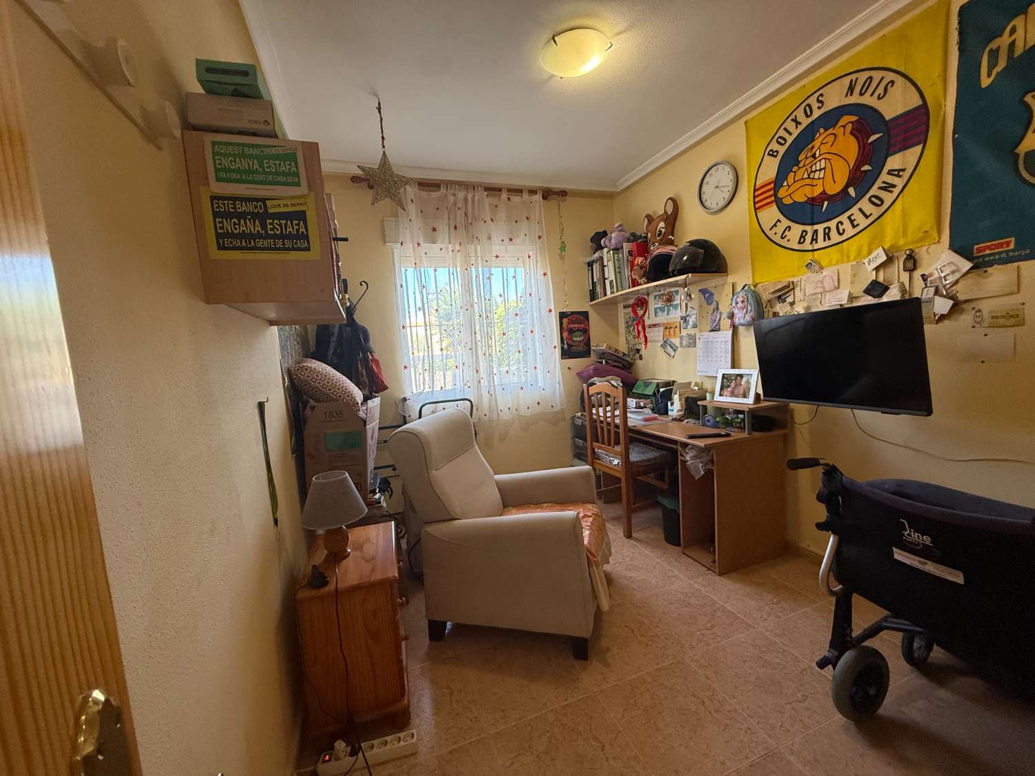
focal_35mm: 14
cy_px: 388
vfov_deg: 85.7
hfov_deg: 102.1
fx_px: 419
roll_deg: +4.0
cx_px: 518
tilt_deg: -5.3
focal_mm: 2.22
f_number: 2.2
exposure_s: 1/100
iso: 200
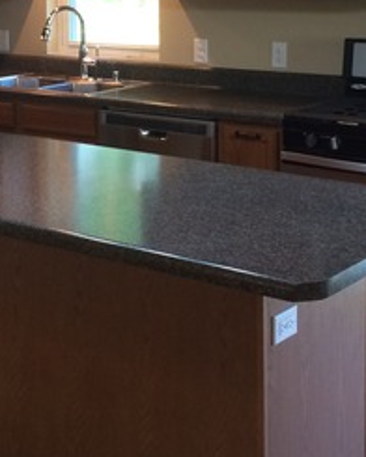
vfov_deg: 24.9
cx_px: 62
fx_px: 1002
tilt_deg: -6.1
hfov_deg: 20.4
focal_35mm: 74
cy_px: 45
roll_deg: +0.2
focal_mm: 4.15
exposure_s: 1/30
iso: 100
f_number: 2.2
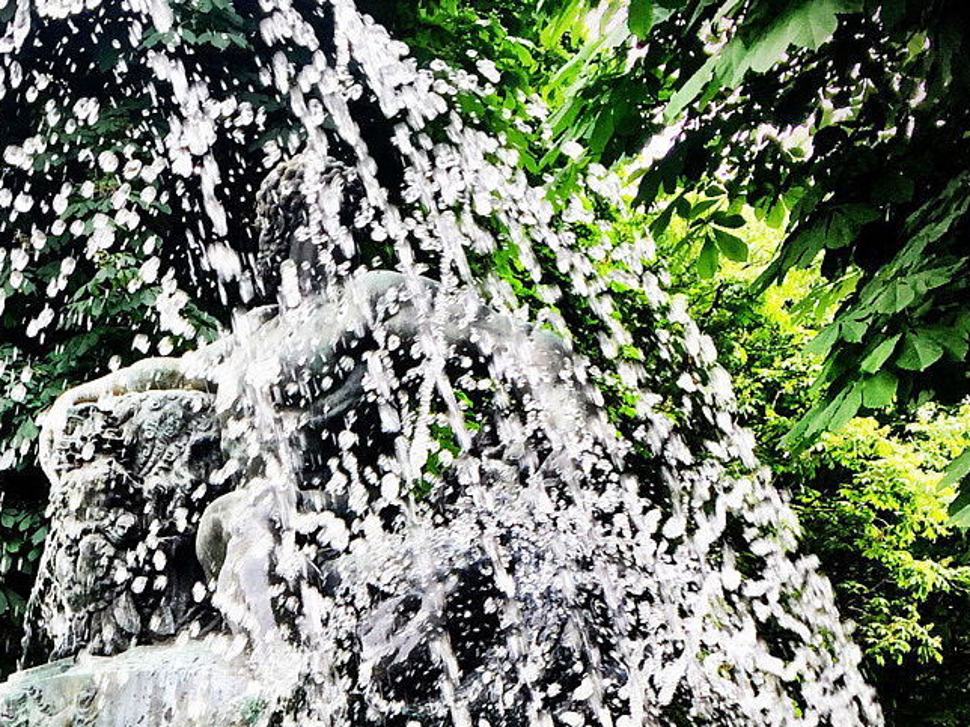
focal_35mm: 72
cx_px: 149
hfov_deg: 26.4
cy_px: 885
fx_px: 2018
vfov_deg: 19.2
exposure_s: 1/221
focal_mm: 4.15
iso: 32
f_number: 2.2
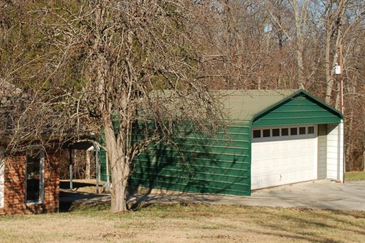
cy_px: 94
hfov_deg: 29.7
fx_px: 679
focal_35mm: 67
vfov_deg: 20.2
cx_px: 102
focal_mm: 26
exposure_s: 1/200
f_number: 7.1
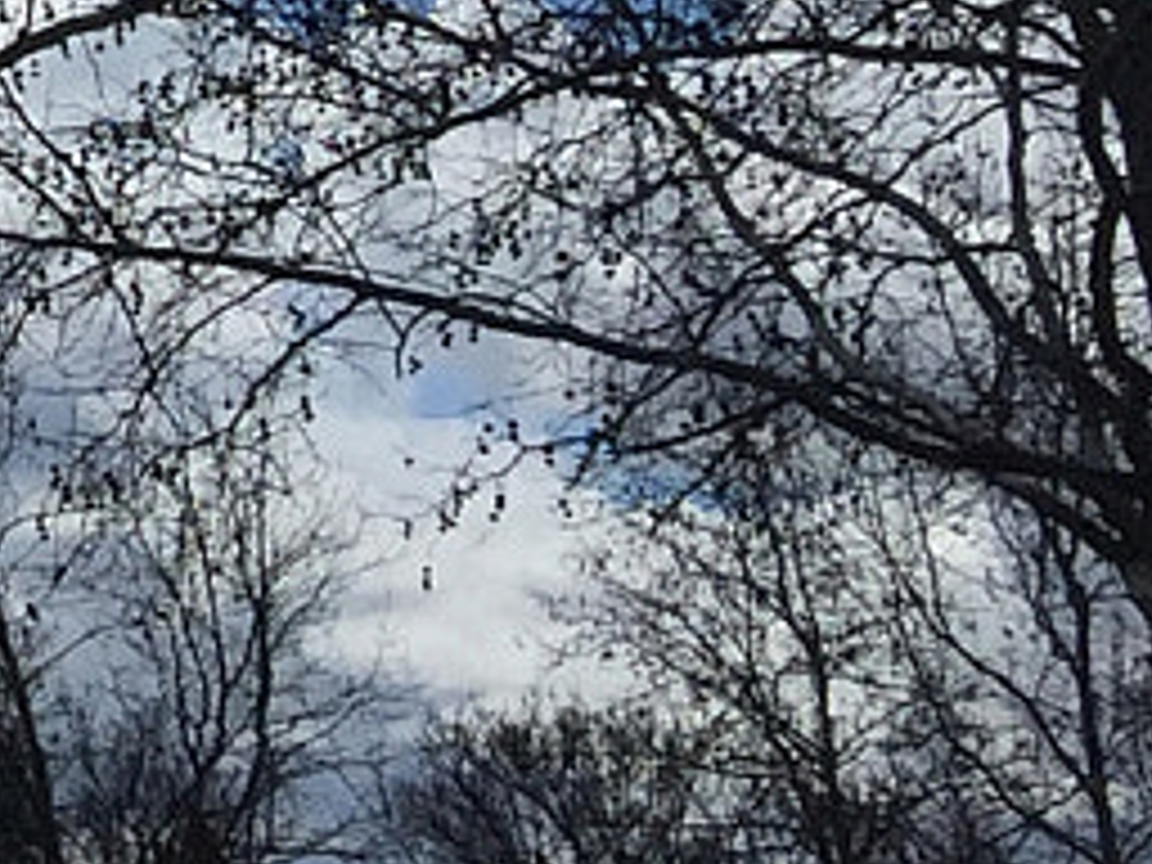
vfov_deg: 7.9
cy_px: -670
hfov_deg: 8.9
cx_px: -2286
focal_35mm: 181
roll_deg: -0.6
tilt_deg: +16.1
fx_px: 6024
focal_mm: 4.15
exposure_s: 1/9901
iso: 32
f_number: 2.2
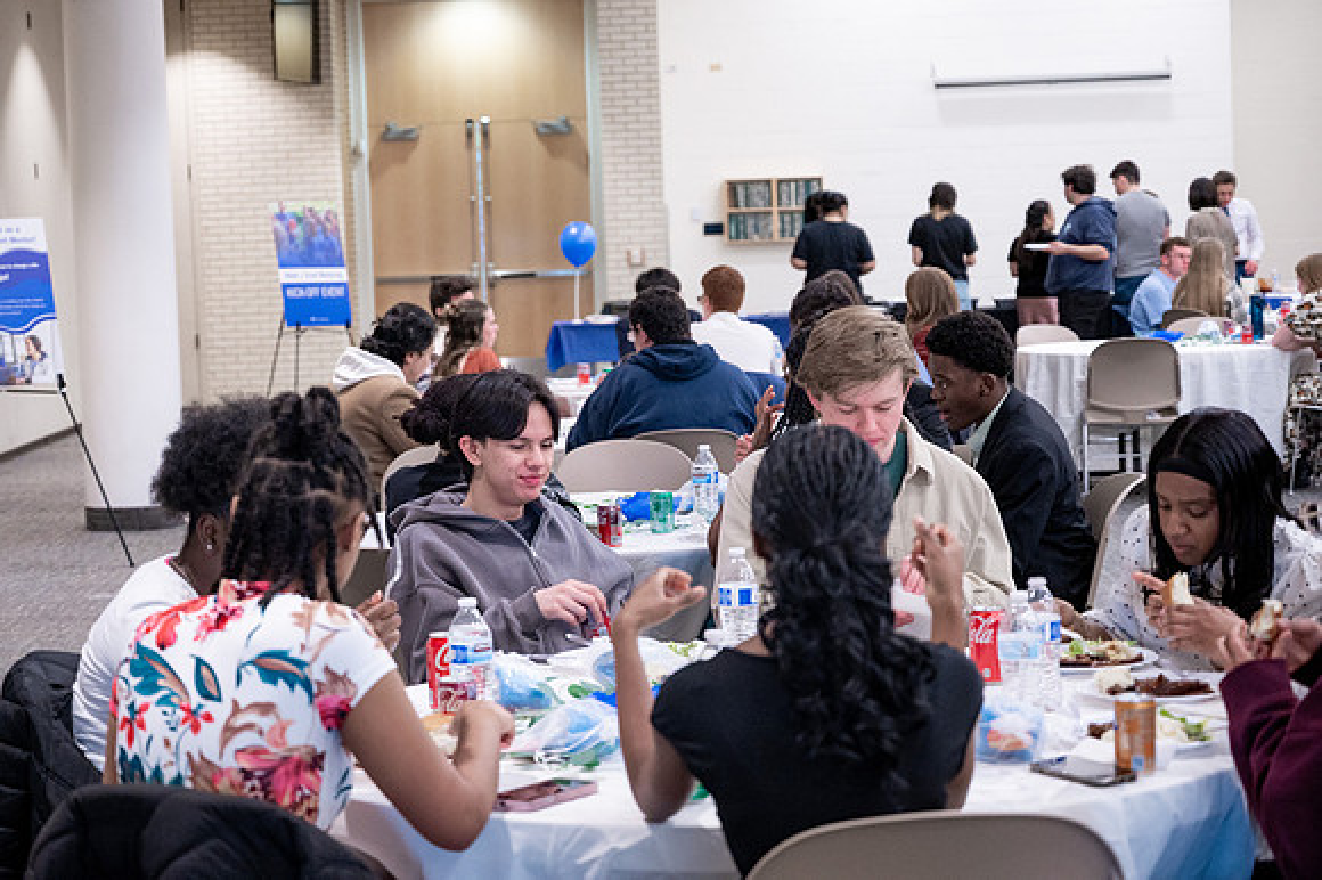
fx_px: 2818
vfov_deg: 17.7
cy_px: 397
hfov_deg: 26.4
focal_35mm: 77
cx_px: 597
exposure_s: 1/200
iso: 1600
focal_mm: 70
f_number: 4
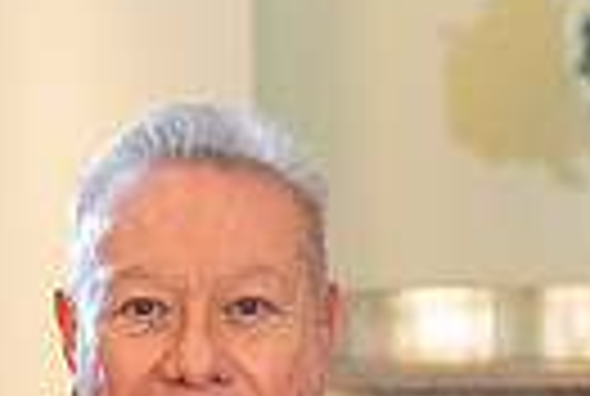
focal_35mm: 256
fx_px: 4205
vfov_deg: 5.3
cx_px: 78
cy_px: 797
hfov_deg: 8.0
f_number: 4
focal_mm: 52
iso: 800
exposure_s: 1/80
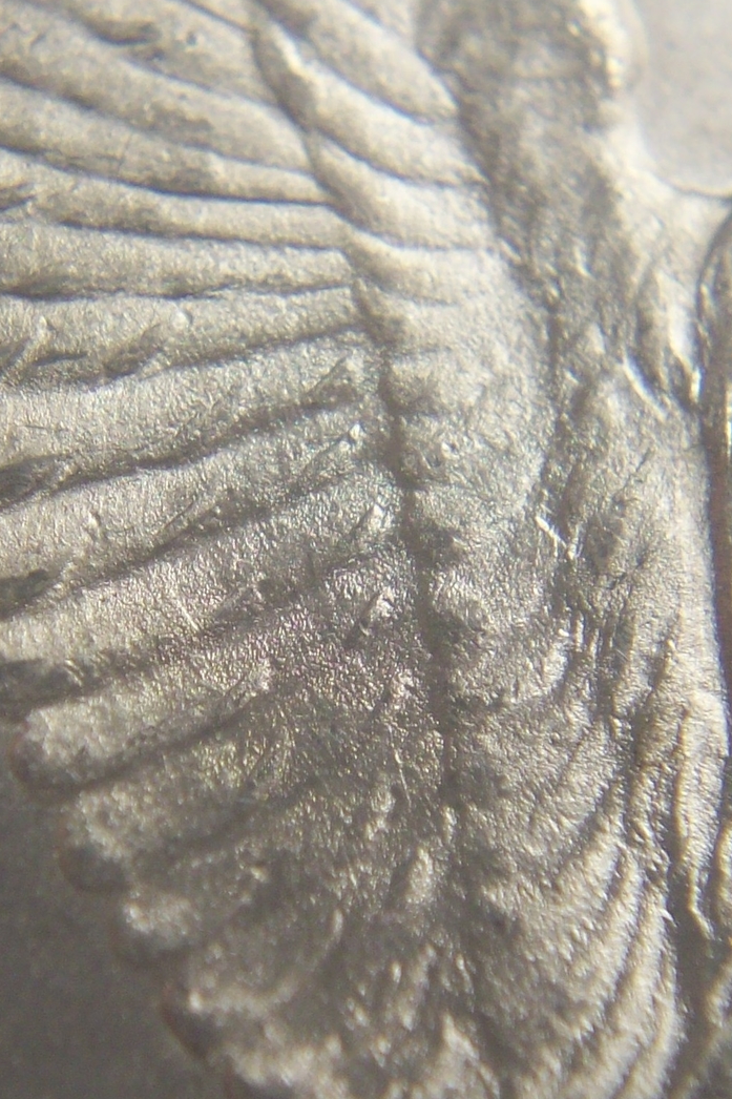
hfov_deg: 19.4
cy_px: 547
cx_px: 326
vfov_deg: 28.8
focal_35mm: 70
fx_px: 2136
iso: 80
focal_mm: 10.7
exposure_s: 1/20.3
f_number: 3.8
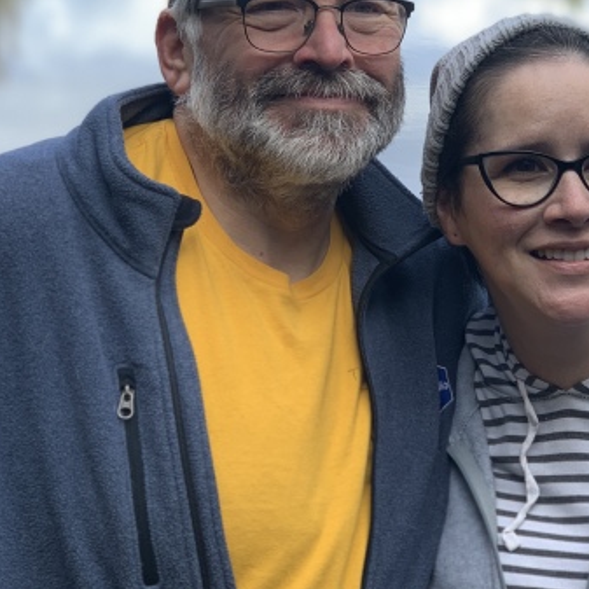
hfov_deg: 15.9
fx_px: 2098
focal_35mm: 109
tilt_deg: -8.5
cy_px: 187
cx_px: 432
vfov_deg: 15.9
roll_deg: +0.8
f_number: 2.4
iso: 16
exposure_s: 1/214
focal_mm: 6
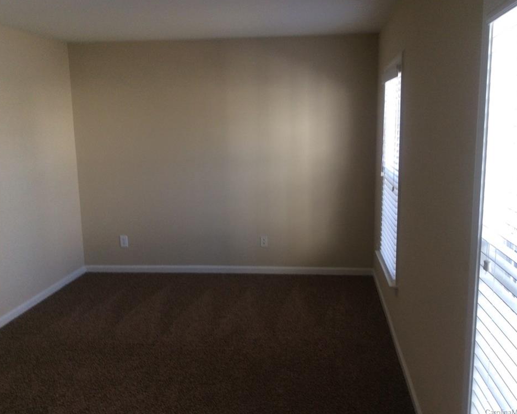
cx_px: 265
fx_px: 520
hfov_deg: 52.8
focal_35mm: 34
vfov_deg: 43.3
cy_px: 206
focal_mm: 3.3
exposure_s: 1/30
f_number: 2.4
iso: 40
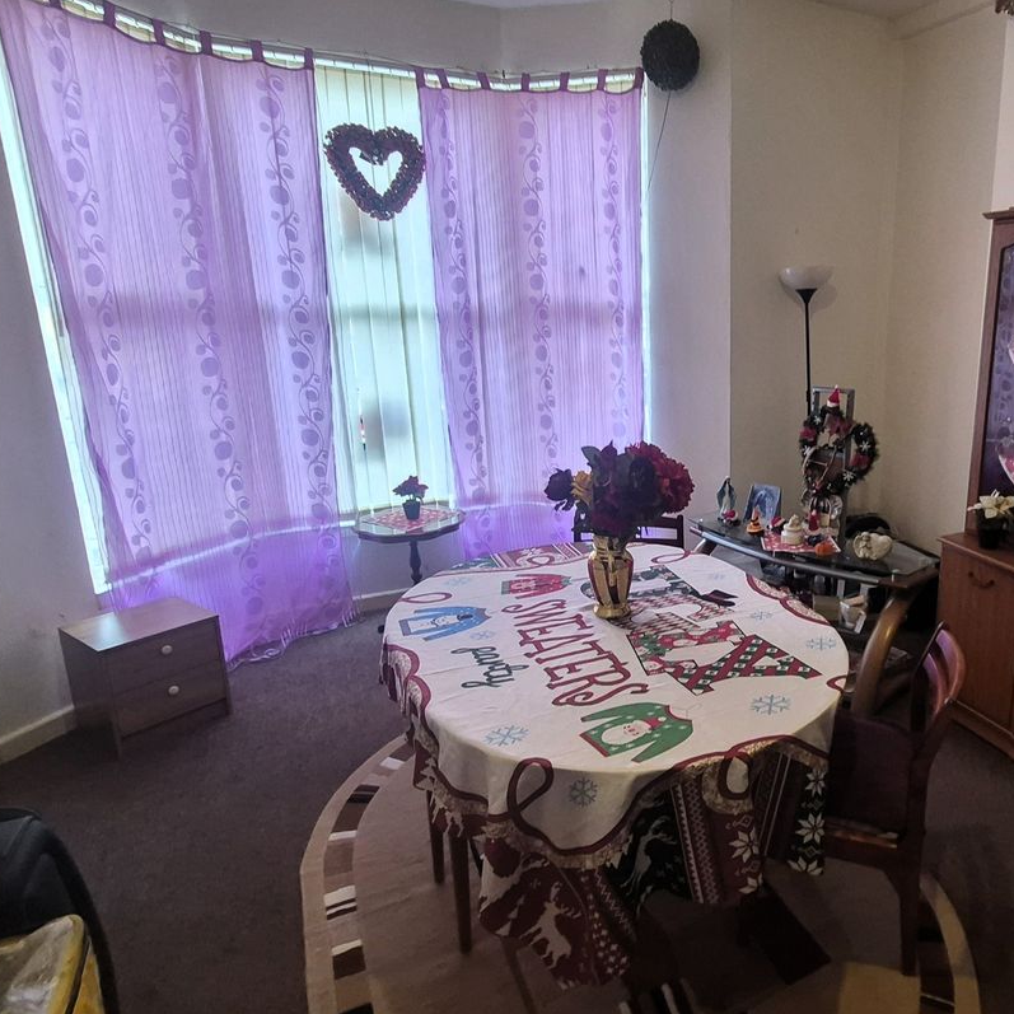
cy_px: 507
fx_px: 530
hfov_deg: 84.0
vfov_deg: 87.4
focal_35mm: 16
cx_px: 687
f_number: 2.2
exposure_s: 1/50
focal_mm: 1.74
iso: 250
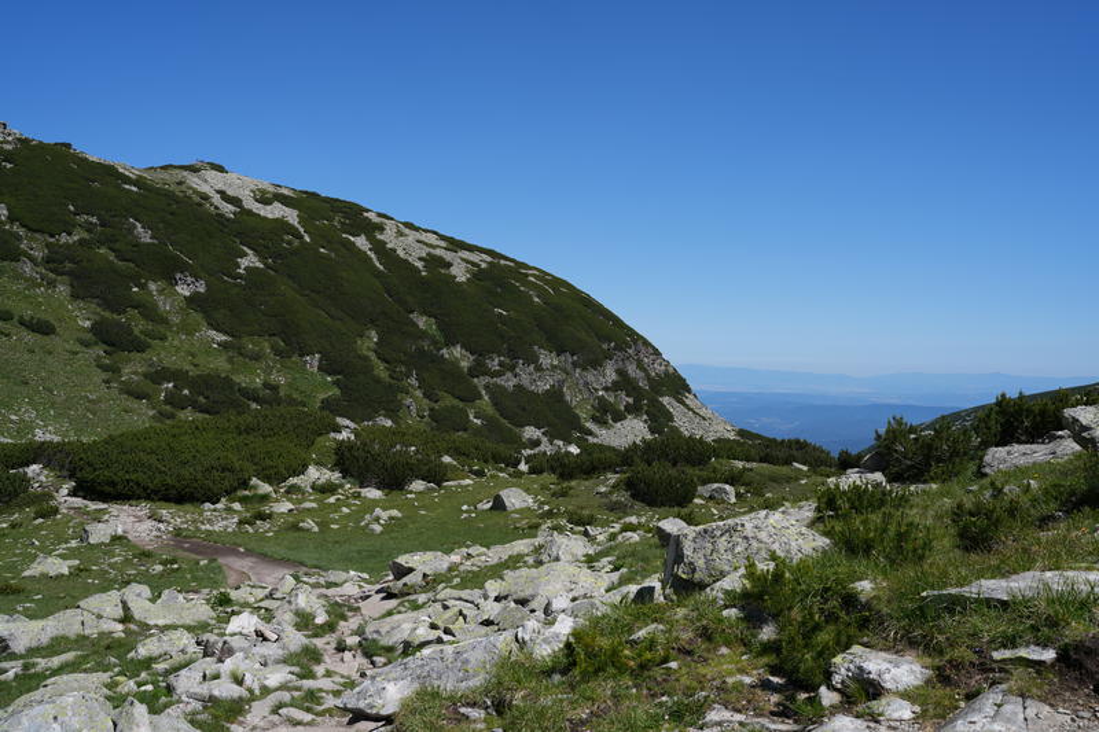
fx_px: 1068
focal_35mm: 35
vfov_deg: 37.8
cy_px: 366
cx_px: 550
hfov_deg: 54.4
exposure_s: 1/400
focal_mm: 35
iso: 100
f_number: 8
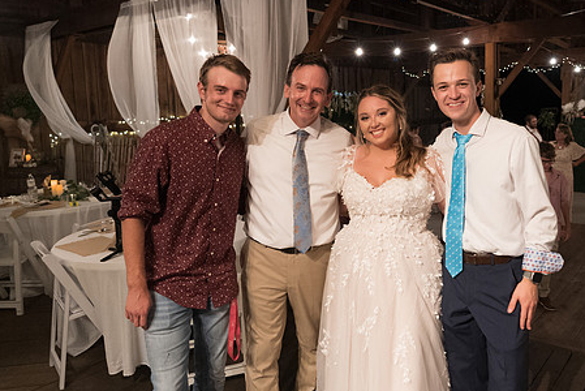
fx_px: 504
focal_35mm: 31
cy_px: 173
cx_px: 365
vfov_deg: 42.3
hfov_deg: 59.5
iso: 4000
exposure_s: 1/160
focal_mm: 24
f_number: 4
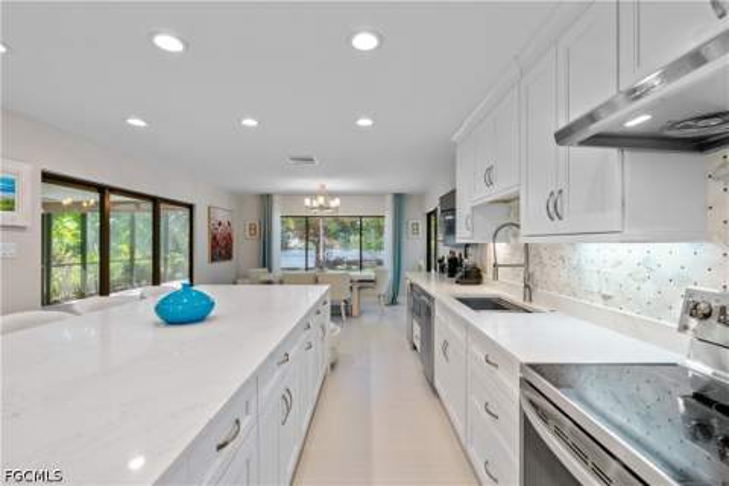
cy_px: 243
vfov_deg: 73.7
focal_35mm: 16
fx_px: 324
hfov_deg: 96.7
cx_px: 364
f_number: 8
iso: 400
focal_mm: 16
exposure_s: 1/60
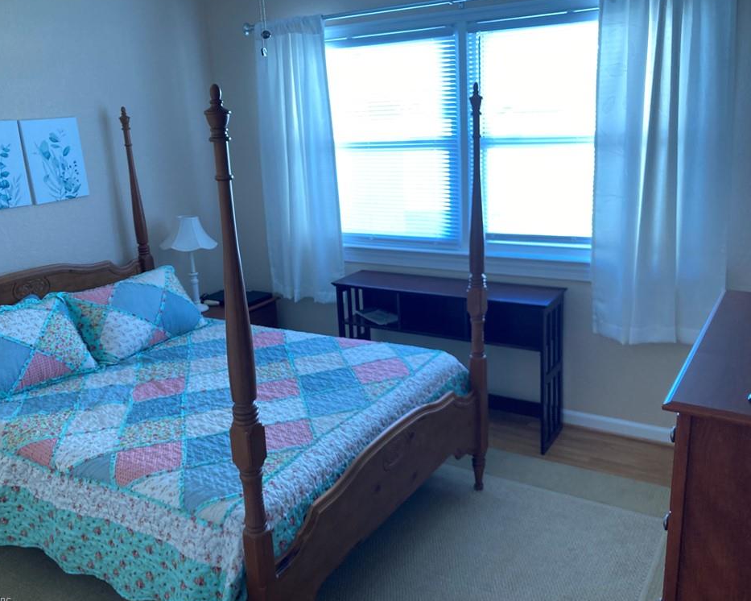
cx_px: 378
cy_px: 298
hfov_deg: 58.8
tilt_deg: -14.2
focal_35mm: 30
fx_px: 667
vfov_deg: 48.5
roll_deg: +2.1
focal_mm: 3.99
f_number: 1.8
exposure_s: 1/60
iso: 200
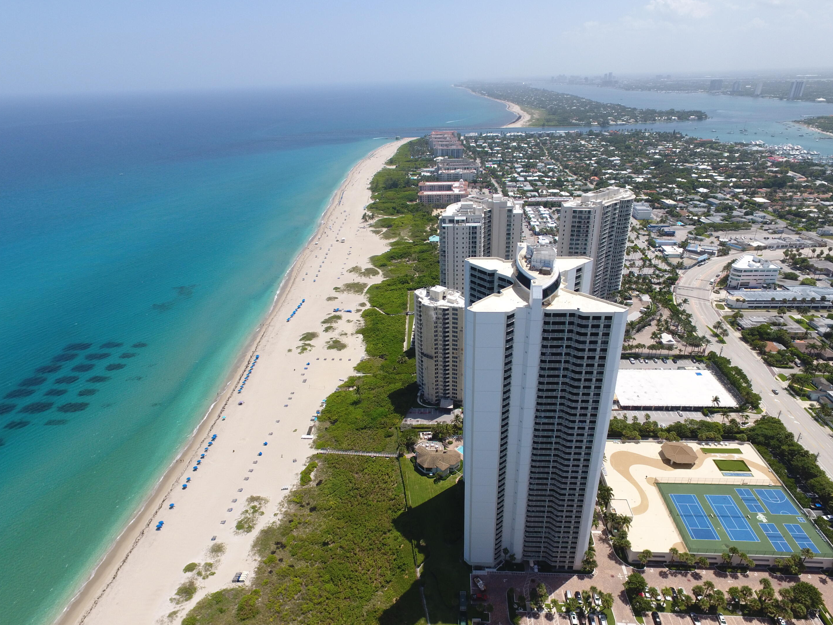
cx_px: 420
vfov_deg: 63.4
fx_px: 505
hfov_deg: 79.0
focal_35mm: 21
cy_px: 328
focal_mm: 3.61
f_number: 2.8
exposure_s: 1/950
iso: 100
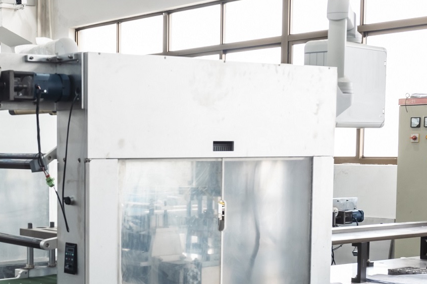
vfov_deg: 17.4
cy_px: 222
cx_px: 25
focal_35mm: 78
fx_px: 925
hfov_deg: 25.0
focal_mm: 35
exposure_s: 1/4
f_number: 9
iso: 500
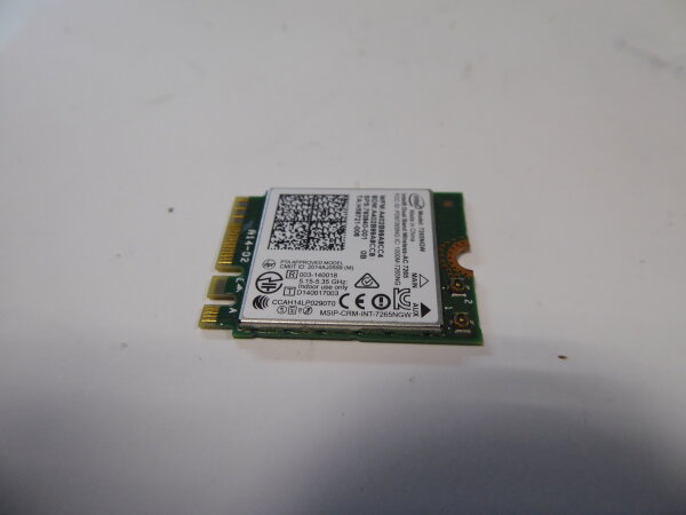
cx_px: 343
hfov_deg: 69.4
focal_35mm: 25
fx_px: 495
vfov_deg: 54.9
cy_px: 258
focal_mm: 4.3
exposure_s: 1/60
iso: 200
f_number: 3.3
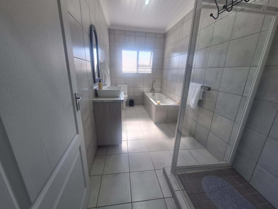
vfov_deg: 89.9
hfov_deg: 106.2
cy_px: 104
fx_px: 104
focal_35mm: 13
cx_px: 139
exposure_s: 1/124
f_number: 2.2
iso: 40
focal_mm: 1.74
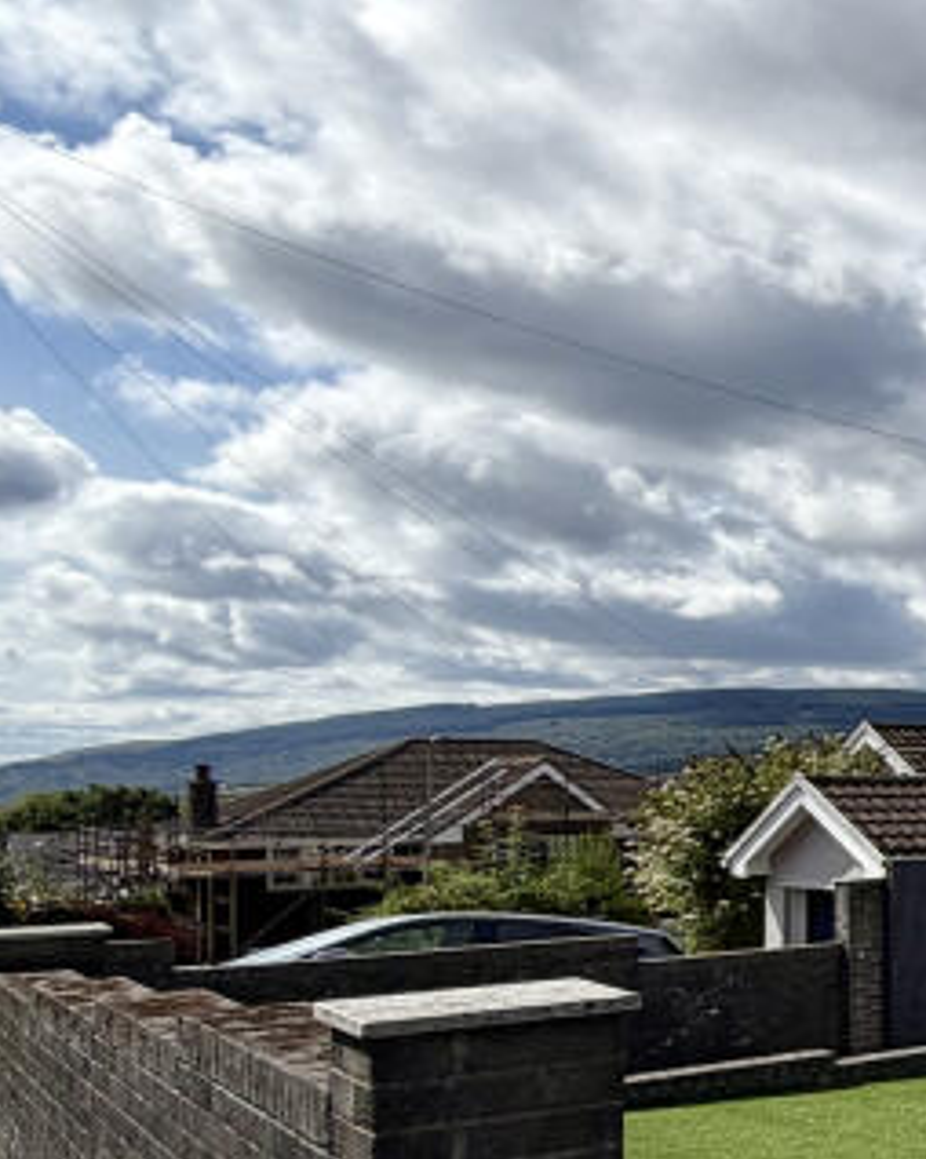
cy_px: 754
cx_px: 1834
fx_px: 1509
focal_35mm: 44
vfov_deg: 41.6
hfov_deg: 19.5
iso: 20
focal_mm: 2.22
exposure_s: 1/1534
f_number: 2.2
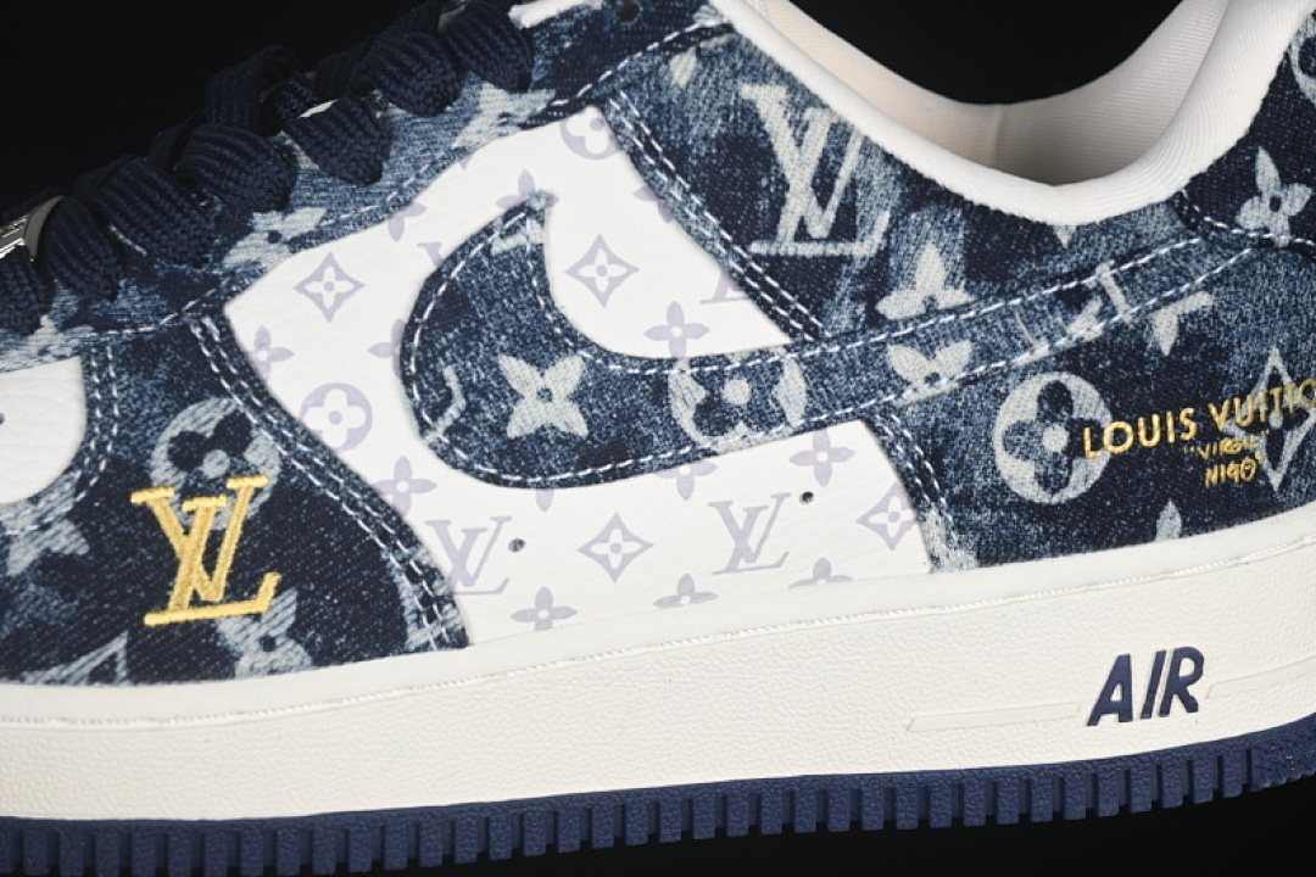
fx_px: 2741
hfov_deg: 27.0
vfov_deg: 18.2
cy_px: 438
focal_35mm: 75
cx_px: 658
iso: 160
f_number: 6.3
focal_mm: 50
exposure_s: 1/60
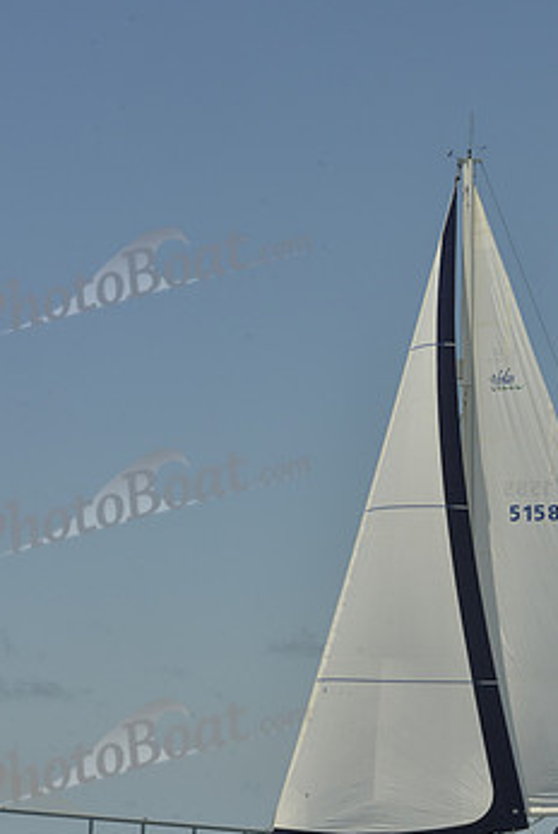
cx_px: 437
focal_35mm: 117
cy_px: 591
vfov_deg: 17.4
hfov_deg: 11.7
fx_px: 2715
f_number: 18
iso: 280
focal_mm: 70
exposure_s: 1/500
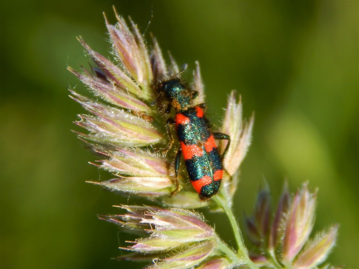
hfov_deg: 9.6
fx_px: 2147
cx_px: 180
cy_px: 134
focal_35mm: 207
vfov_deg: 7.2
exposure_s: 1/320
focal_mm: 37.1
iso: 125
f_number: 5.4
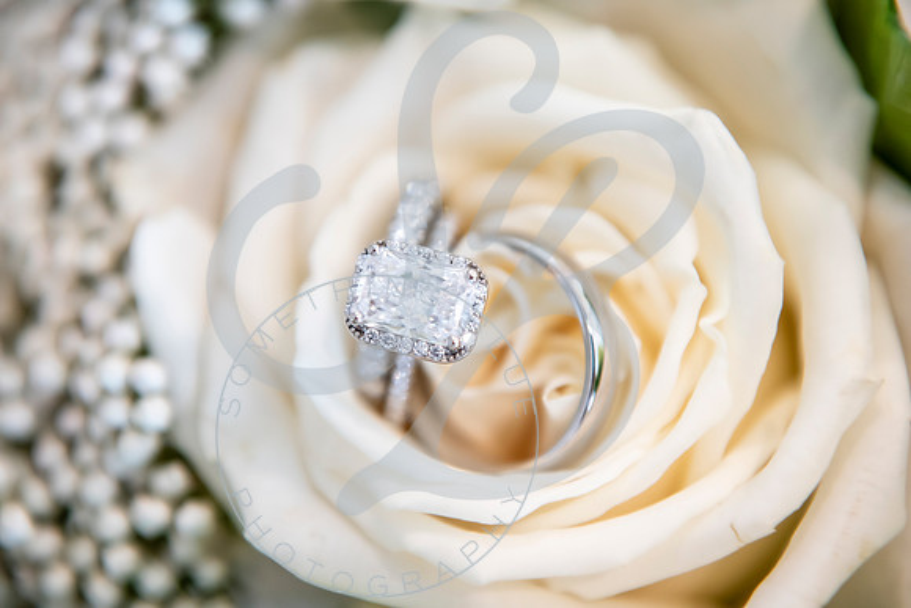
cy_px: 304
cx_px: 456
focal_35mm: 70
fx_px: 1772
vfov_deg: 19.5
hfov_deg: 28.8
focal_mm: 70
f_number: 5
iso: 1600
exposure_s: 1/160
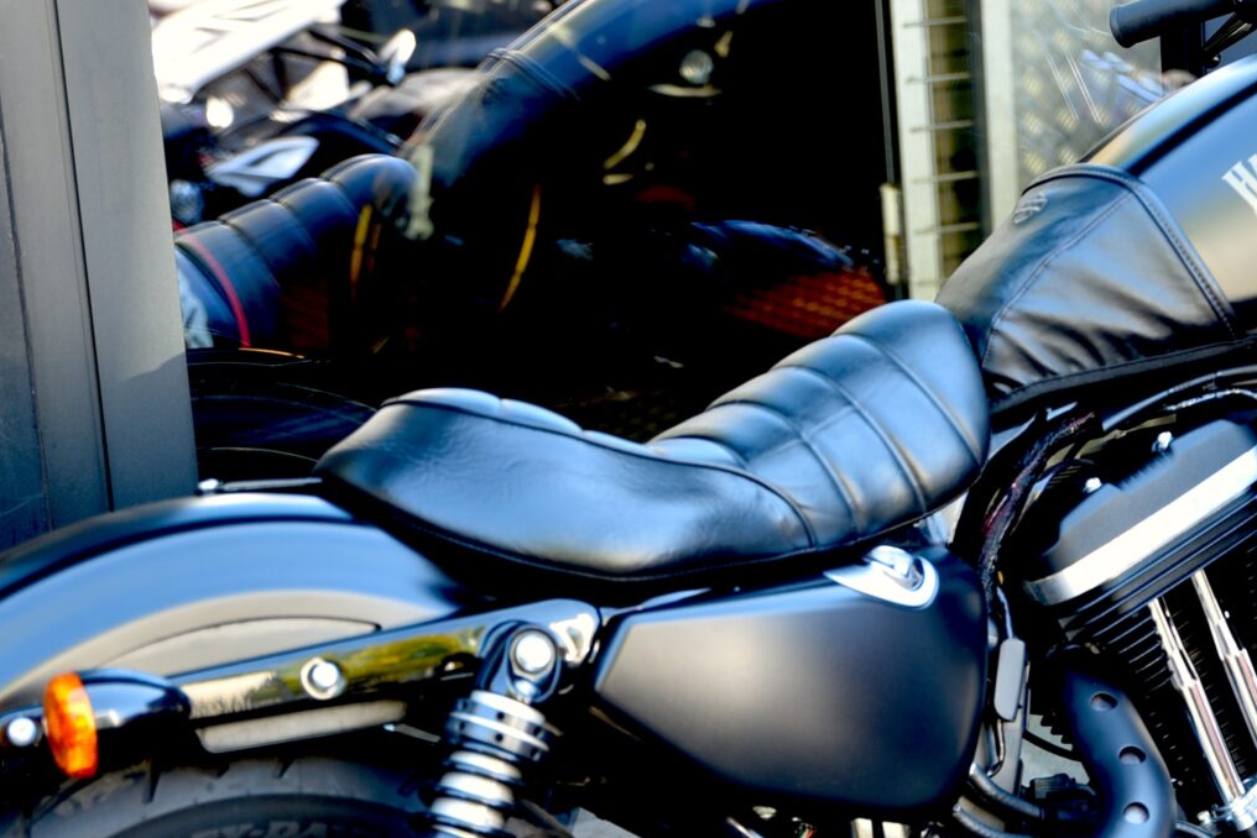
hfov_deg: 16.2
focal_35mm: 126
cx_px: 991
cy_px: 732
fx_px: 4400
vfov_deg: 10.8
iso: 100
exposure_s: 1/30
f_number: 2.8
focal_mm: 50
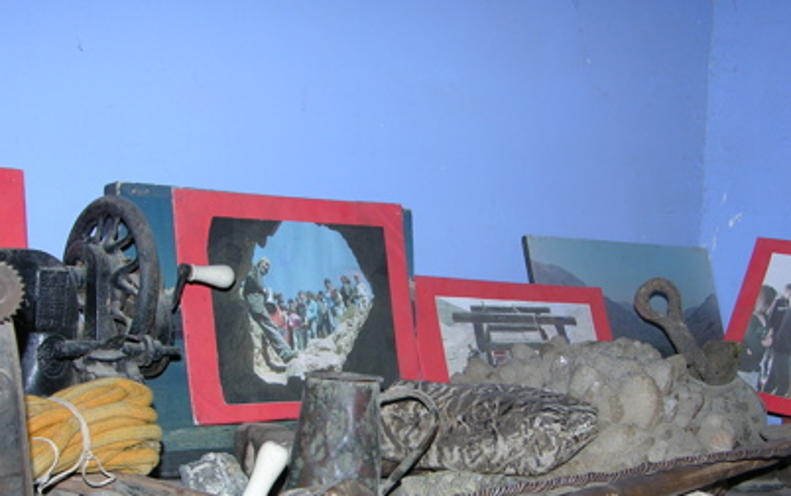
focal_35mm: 59
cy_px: 392
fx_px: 1273
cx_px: 405
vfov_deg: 21.8
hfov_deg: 34.5
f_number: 2.8
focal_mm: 8.9
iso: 50
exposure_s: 1/60.1
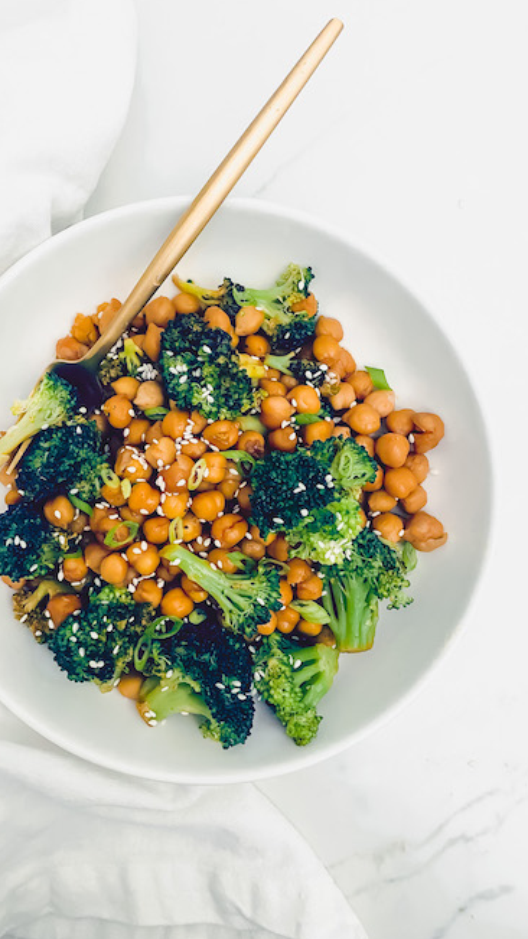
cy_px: 471
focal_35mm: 29
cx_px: 193
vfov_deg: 66.1
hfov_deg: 39.9
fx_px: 722
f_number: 1.8
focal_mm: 4.25
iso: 320
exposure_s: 1/60
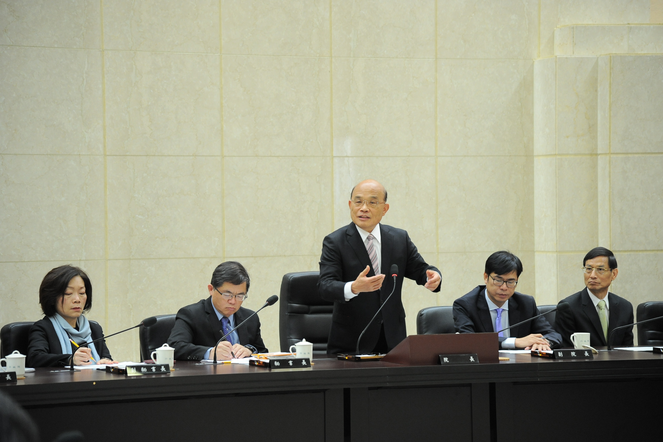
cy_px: 221
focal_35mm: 120
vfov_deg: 11.4
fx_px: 2209
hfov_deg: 17.1
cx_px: 332
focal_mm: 120
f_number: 4
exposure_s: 1/125
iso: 2500
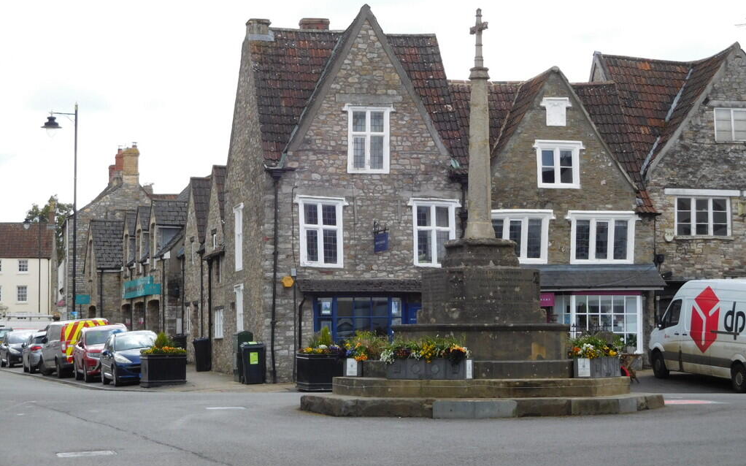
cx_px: 373
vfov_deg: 15.4
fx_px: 1728
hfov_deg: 24.4
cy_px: 218
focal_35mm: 85
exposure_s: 1/250
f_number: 4.6
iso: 125
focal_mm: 14.3
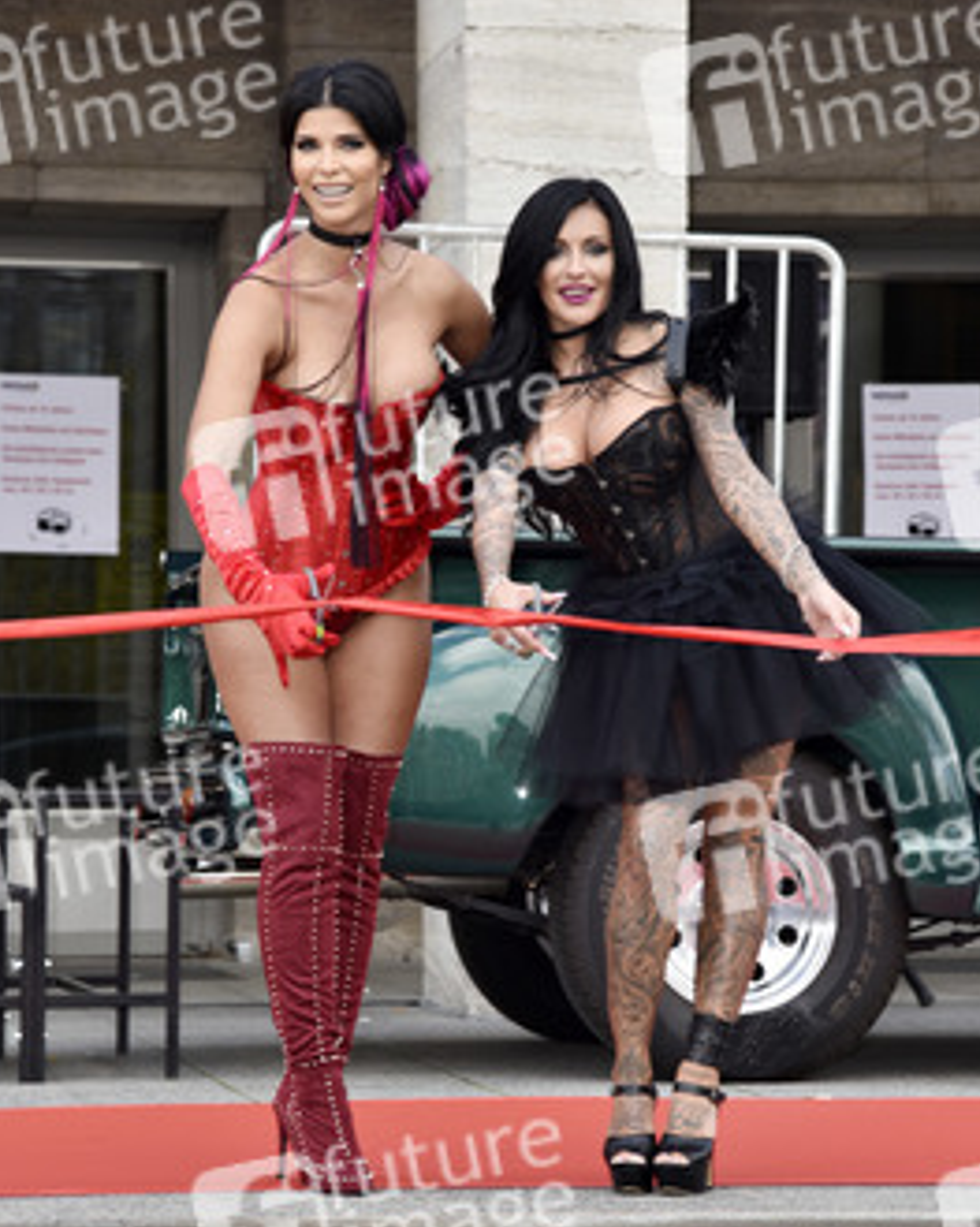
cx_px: 492
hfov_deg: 11.3
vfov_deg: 14.1
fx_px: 4969
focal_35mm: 137
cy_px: 649
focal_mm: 120
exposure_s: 1/200
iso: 280
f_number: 6.3
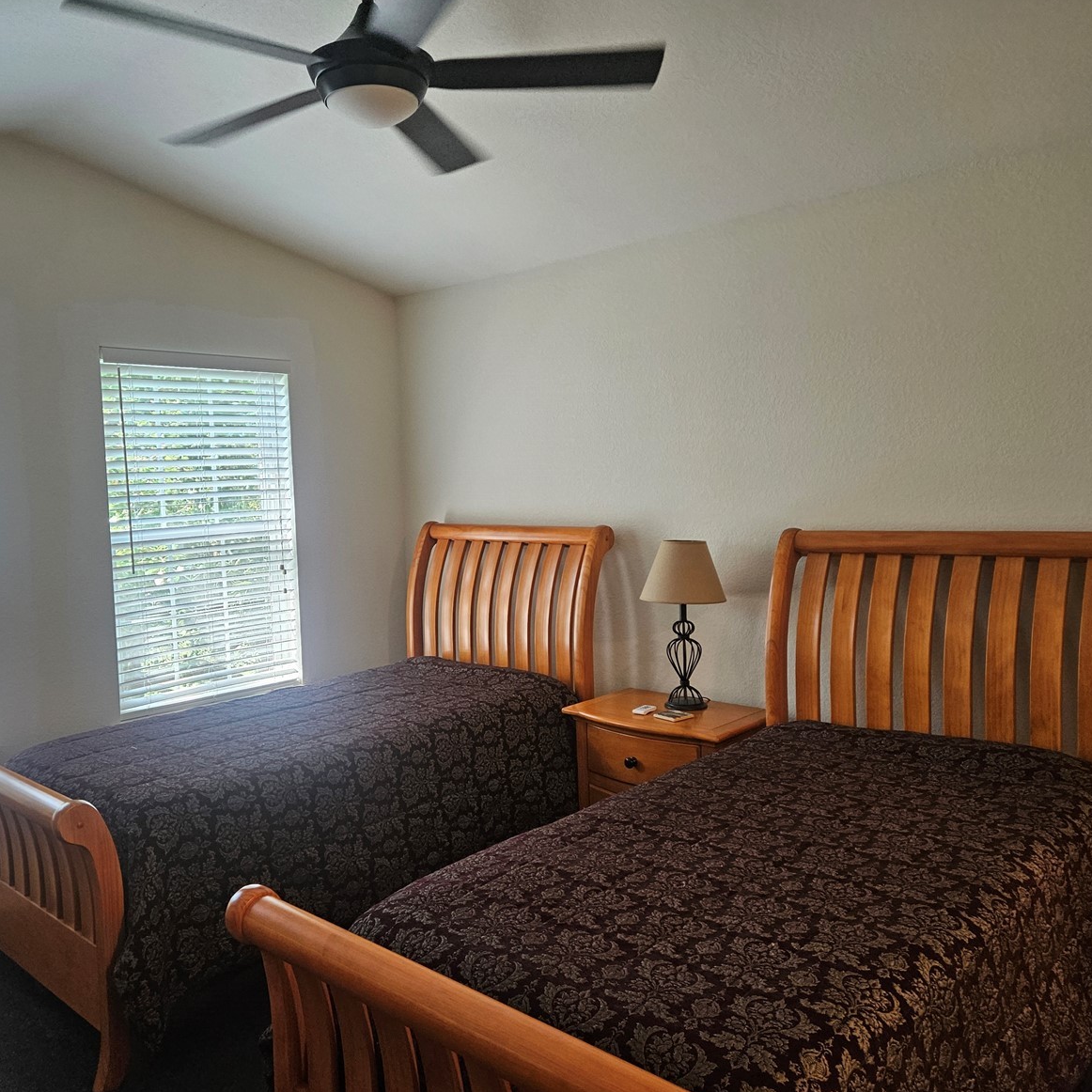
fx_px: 999
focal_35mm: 28
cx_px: 465
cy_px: 553
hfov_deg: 57.1
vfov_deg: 57.3
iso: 320
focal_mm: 5.4
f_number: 1.8
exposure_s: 1/120
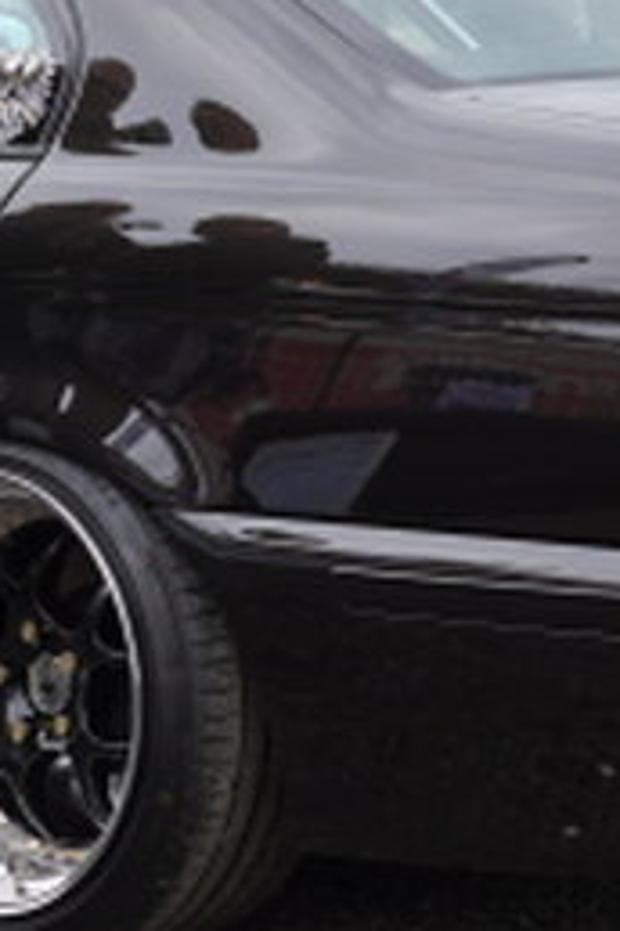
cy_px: 166
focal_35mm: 155
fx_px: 4004
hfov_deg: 8.8
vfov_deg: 13.2
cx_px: 7
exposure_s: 1/200
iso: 100
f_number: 4.5
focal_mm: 24
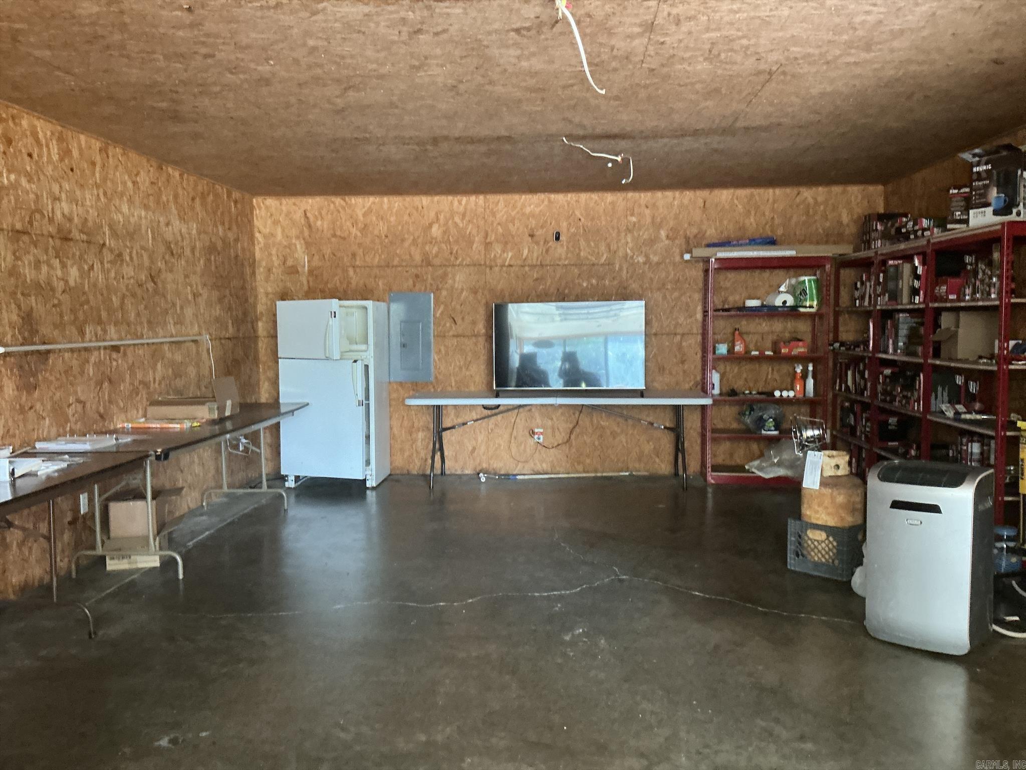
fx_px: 830
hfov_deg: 63.4
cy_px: 385
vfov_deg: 49.7
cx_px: 513
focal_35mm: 28
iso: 320
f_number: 1.8
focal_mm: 3
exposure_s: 1/33
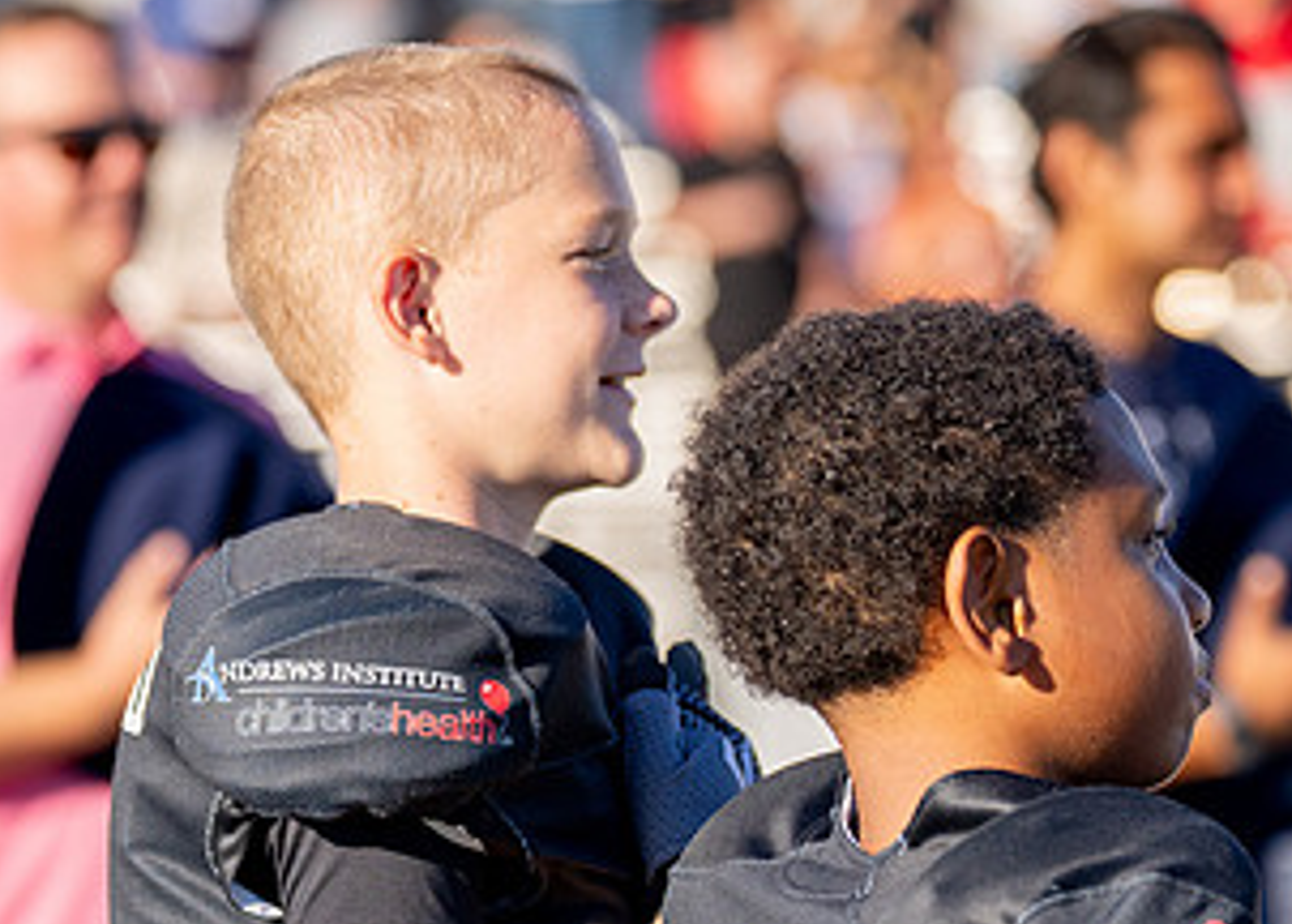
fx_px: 9067
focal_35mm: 247
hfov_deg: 8.1
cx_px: 391
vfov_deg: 5.8
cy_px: 687
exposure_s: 1/2000
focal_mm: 105
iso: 160
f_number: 2.8
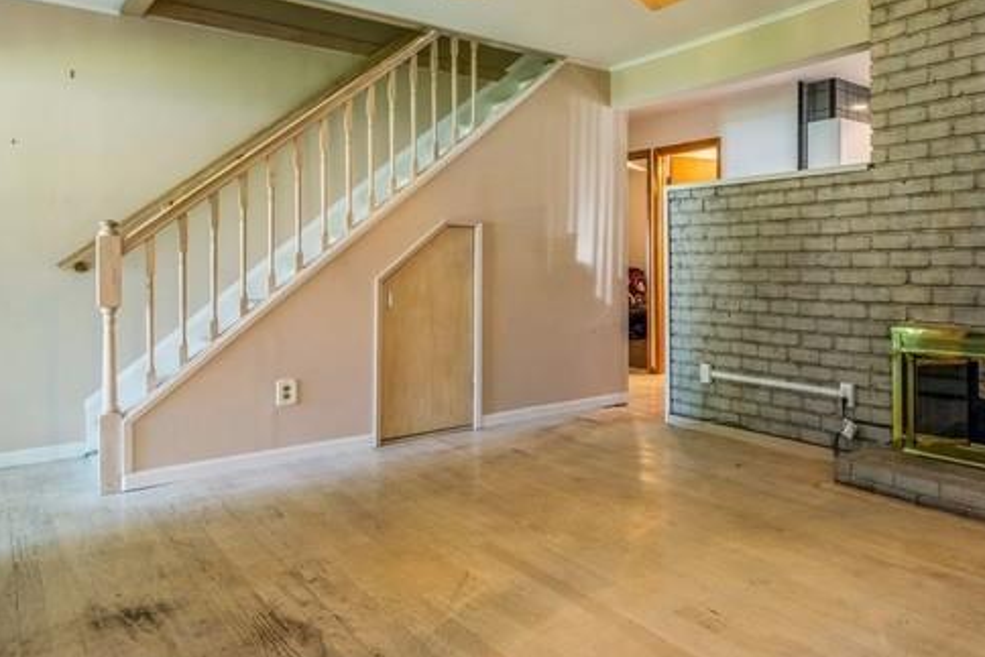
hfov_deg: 66.0
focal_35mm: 26
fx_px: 712
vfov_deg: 49.4
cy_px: 277
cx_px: 713
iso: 400
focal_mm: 14
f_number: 11
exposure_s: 1/2
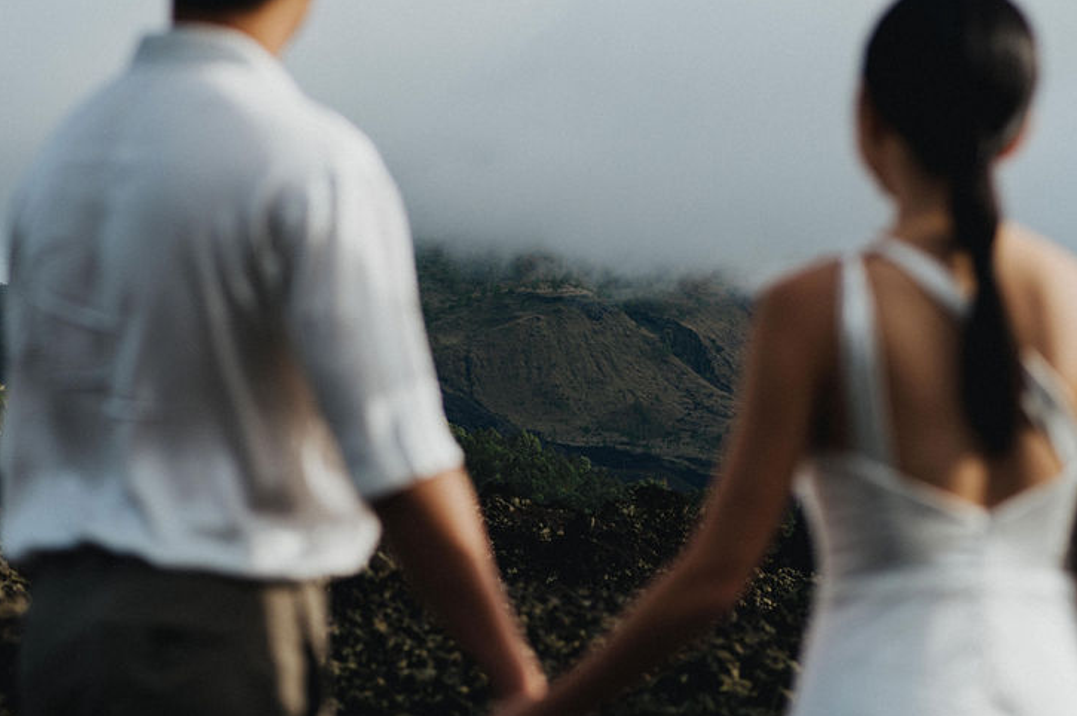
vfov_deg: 11.4
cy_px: 348
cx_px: 603
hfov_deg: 17.1
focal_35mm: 120
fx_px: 3587
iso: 100
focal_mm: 85
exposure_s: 1/1250
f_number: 4
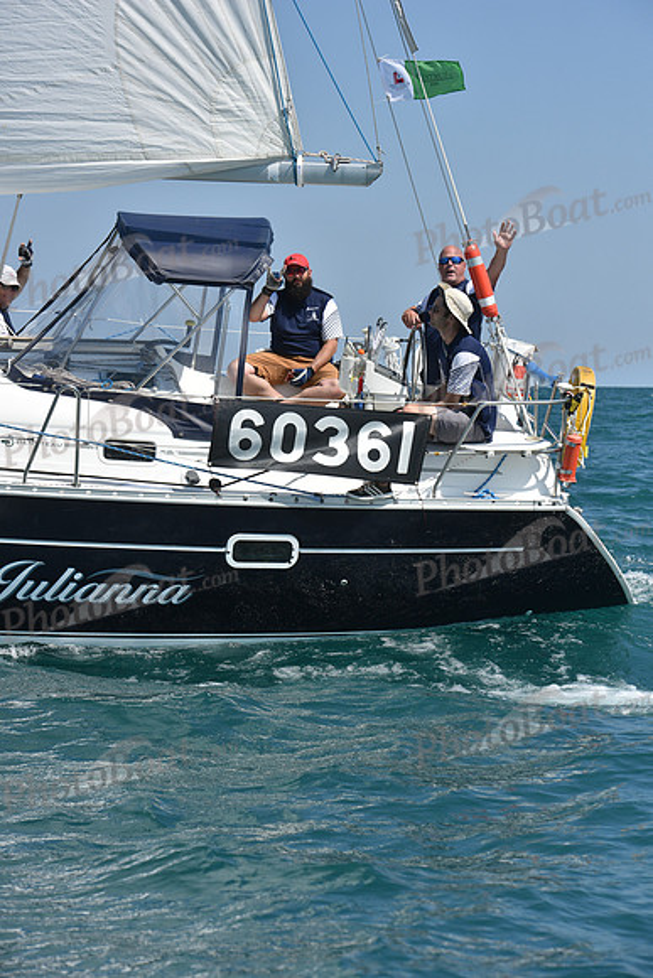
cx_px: 326
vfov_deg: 19.5
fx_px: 2855
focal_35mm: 105
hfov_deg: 13.0
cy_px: 489
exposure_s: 1/1250
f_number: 8
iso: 250
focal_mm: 105
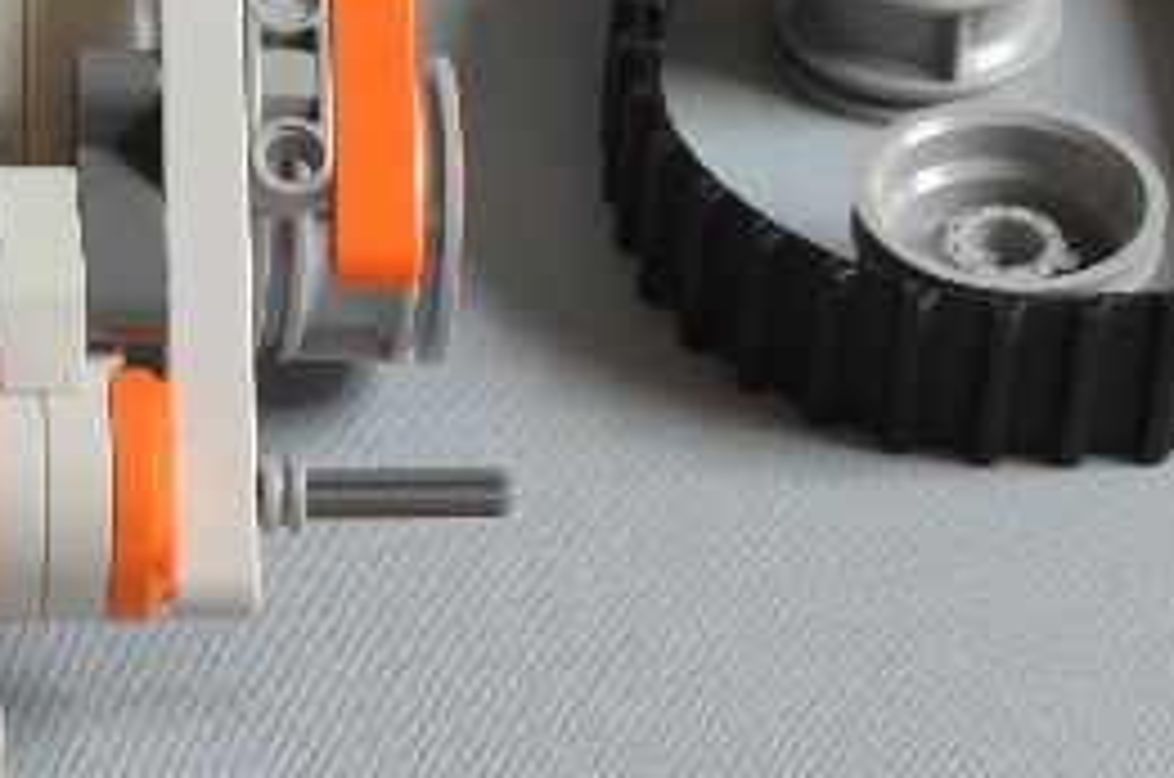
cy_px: 468
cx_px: -90
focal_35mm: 206
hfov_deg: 9.9
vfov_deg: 6.6
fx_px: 6704
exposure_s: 1/60
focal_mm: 35
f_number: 8
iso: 400
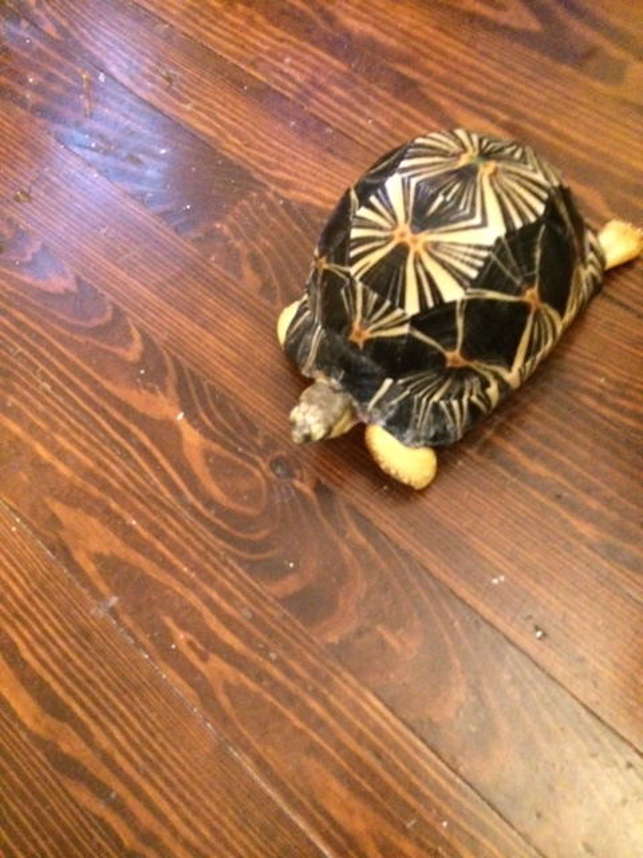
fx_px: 718
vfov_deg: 61.7
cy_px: 429
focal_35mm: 29
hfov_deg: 48.2
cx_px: 322
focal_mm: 4.15
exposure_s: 1/15
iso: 500
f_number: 2.2
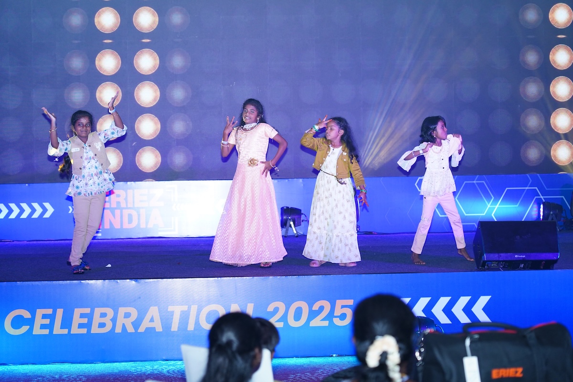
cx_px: 286
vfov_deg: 14.9
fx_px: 1464
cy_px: 191
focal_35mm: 92
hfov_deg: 22.1
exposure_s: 1/200
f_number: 4.5
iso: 1600
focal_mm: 92
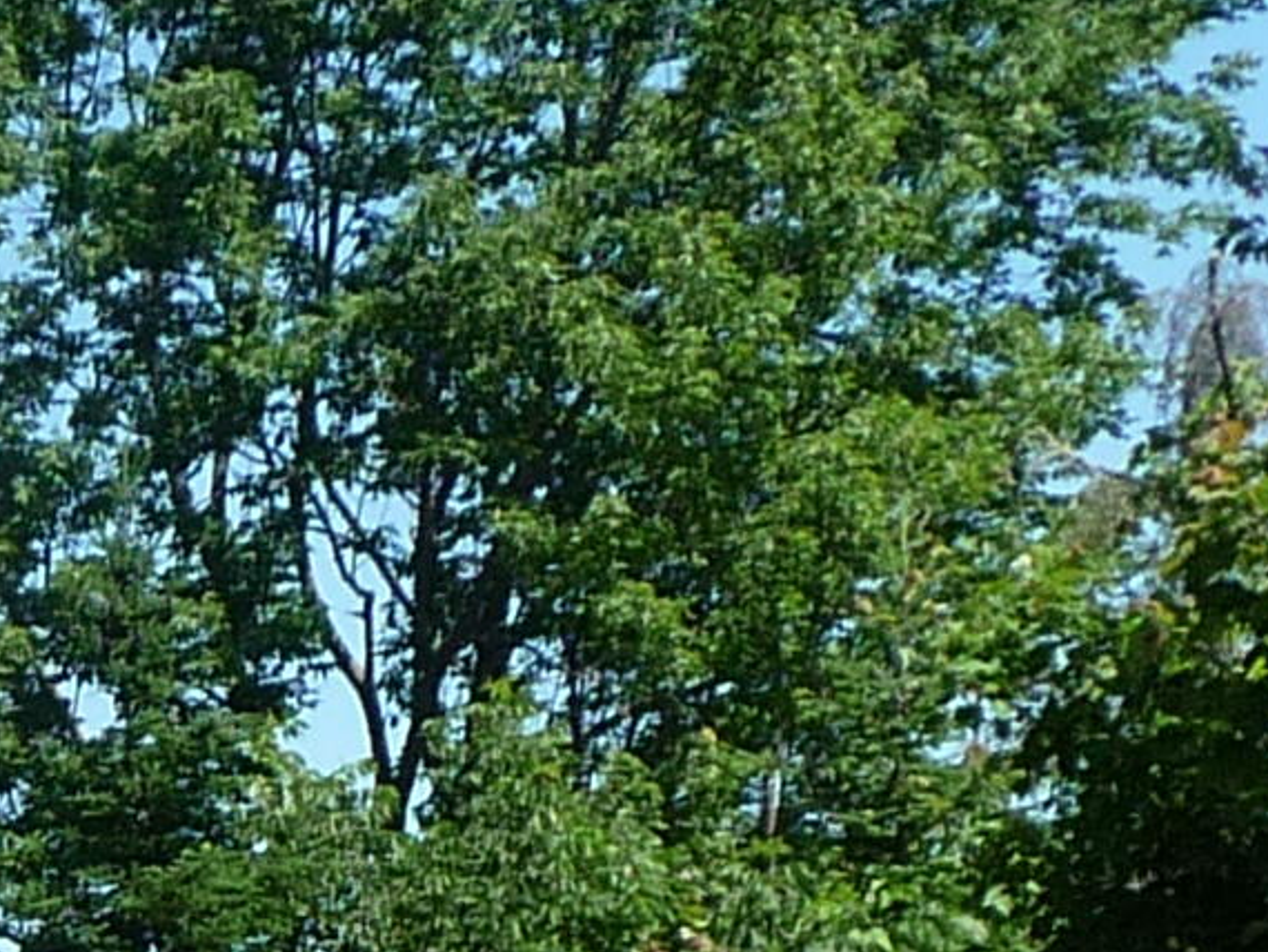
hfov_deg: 9.7
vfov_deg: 7.3
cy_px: 2075
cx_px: -1050
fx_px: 7073
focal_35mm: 193
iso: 100
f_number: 3.5
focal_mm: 5.3
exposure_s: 1/640
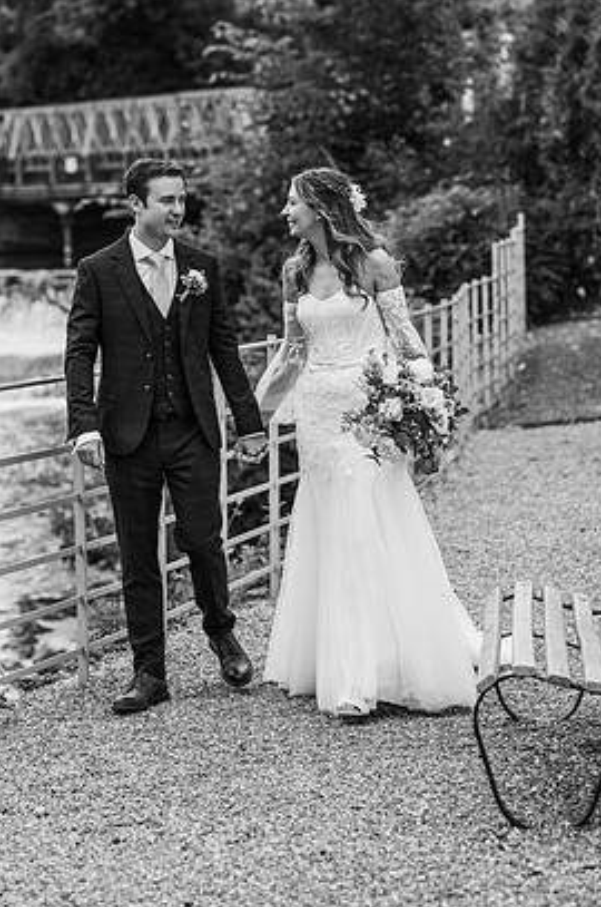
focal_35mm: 94
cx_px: 275
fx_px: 2362
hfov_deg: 14.5
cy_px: 430
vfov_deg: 21.7
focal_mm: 85
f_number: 3.2
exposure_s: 1/800
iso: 100
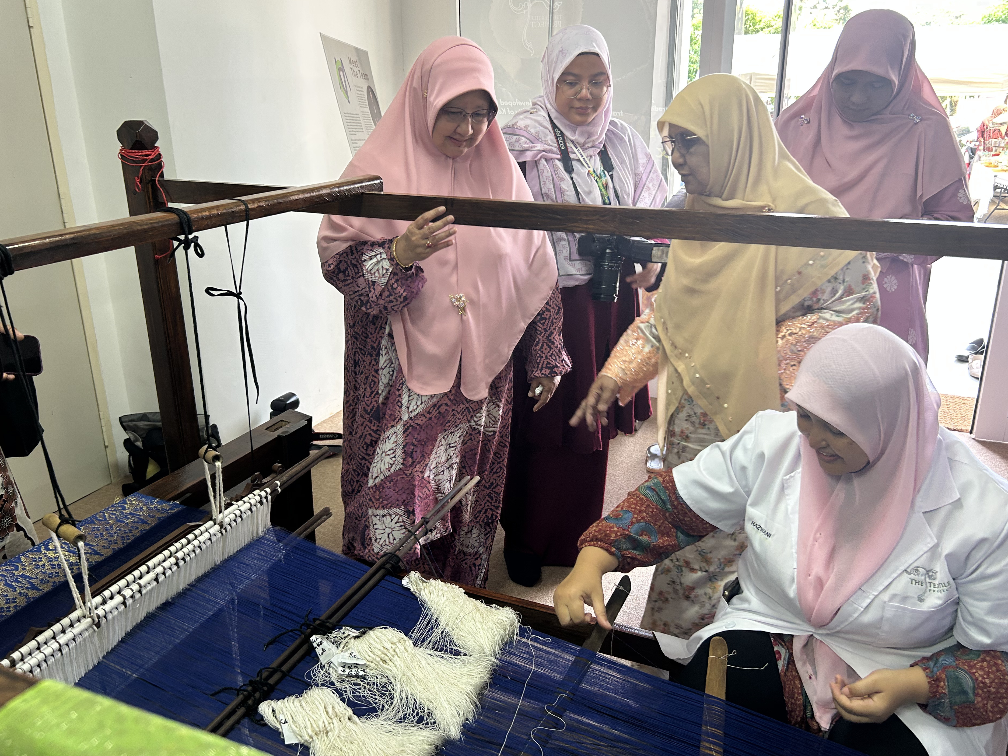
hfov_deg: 63.4
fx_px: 815
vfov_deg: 49.7
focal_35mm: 28
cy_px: 361
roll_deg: +0.5
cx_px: 516
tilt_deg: -18.1
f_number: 1.5
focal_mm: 5.7
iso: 125
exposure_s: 1/100
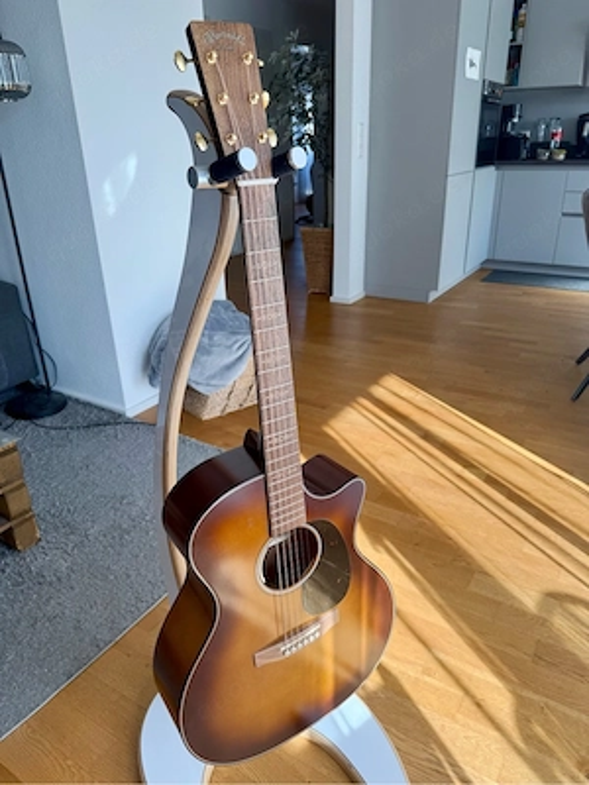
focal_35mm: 24
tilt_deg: -24.0
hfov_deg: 56.8
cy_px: 392
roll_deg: +1.5
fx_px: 544
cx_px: 294
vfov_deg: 71.6
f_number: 1.78
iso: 64
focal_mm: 6.76
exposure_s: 1/217
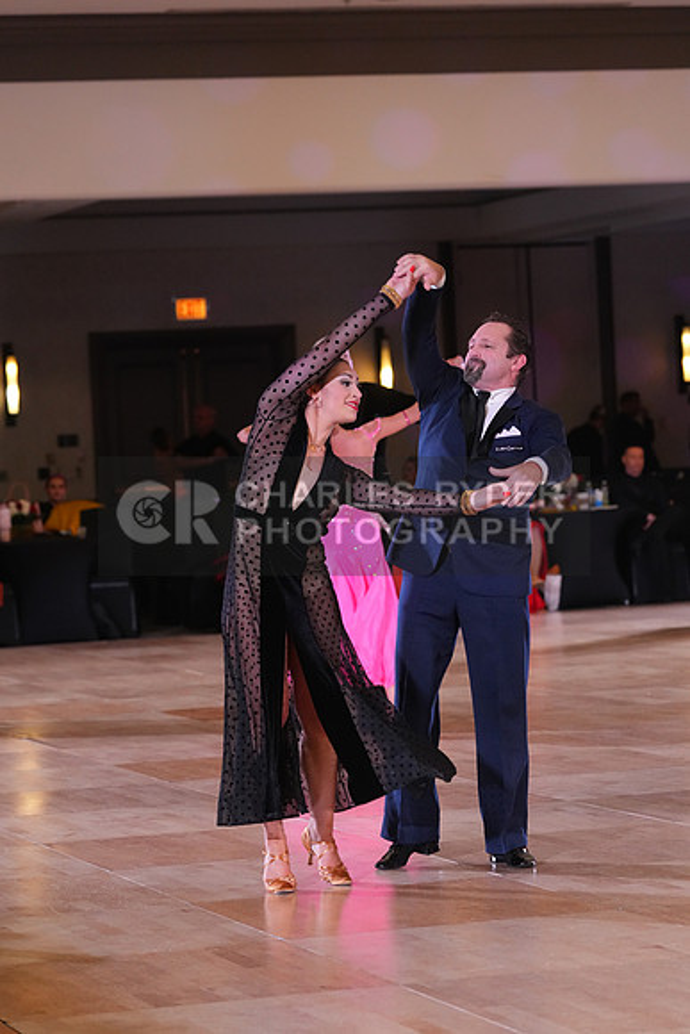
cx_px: 345
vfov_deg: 16.6
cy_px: 517
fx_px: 3534
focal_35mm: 123
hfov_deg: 11.2
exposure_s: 1/250
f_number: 4.5
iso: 3200
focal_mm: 123
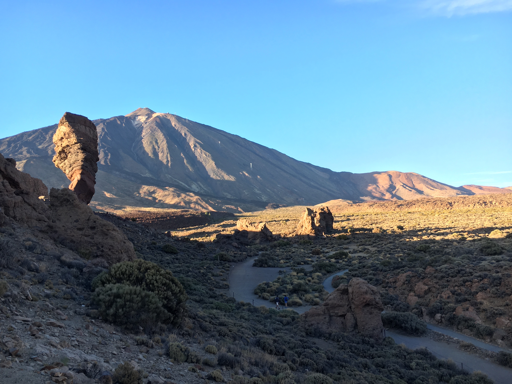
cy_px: 192
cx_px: 256
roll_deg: +2.5
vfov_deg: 48.2
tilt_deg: +3.7
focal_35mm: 29
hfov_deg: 61.7
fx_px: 429
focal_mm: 4.15
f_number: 2.2
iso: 25
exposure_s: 1/276
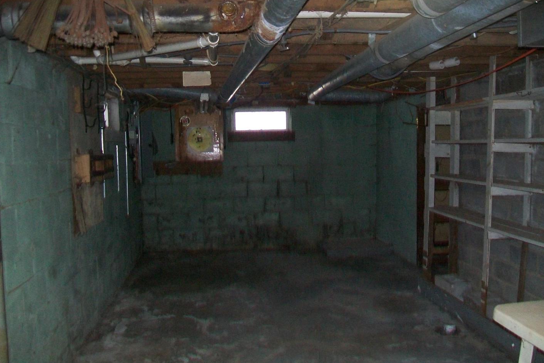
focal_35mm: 36
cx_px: 271
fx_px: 544
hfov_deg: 53.1
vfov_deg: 36.9
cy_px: 193
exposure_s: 1/60
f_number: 2.7
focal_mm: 6.1
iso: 160
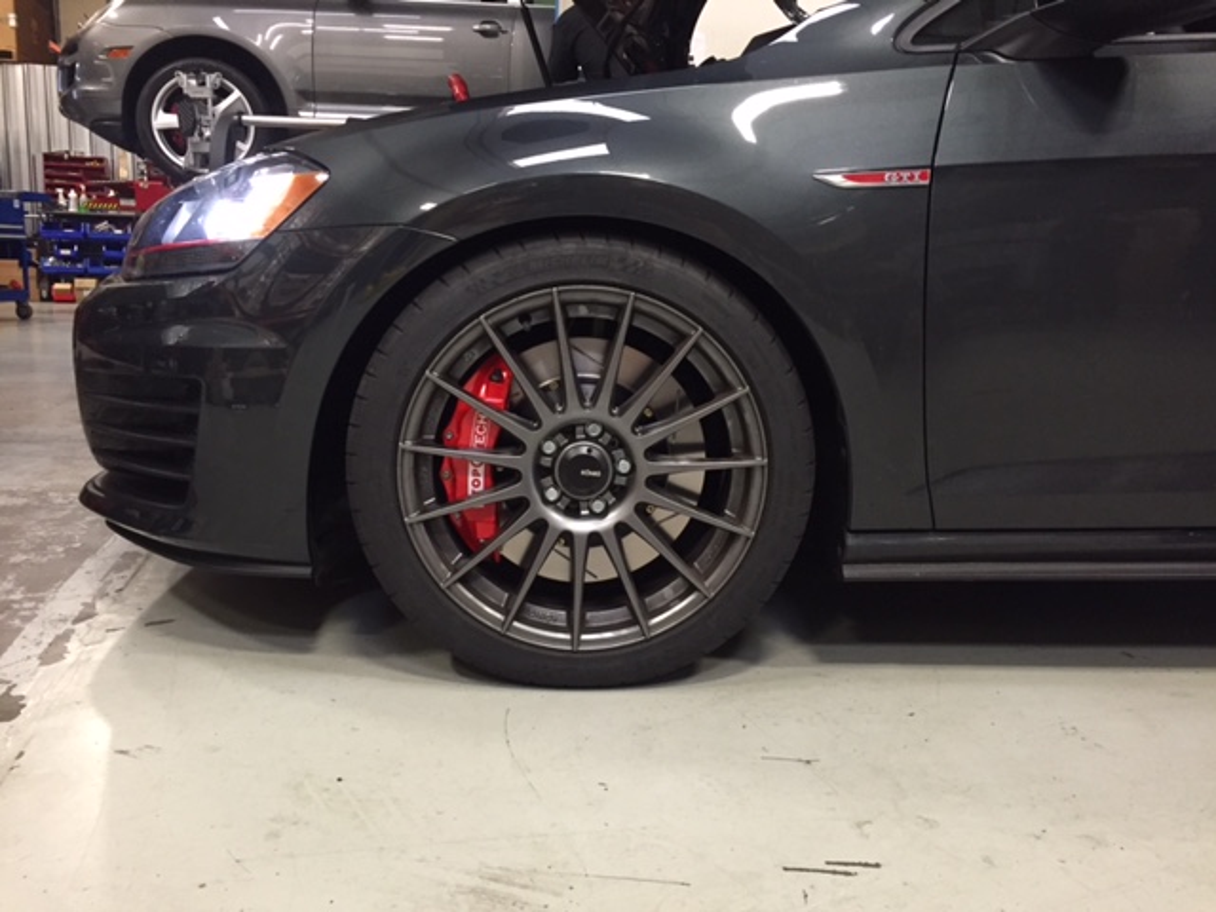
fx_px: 1019
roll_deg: -2.1
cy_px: 456
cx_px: 608
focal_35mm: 29
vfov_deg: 48.2
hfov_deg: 61.7
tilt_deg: -11.3
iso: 200
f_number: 2.2
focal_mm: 4.15
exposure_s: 1/30
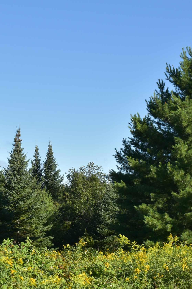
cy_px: 167
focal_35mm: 86
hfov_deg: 15.9
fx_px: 687
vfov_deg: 23.6
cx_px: 82
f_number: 9
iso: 100
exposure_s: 1/200
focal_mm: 31
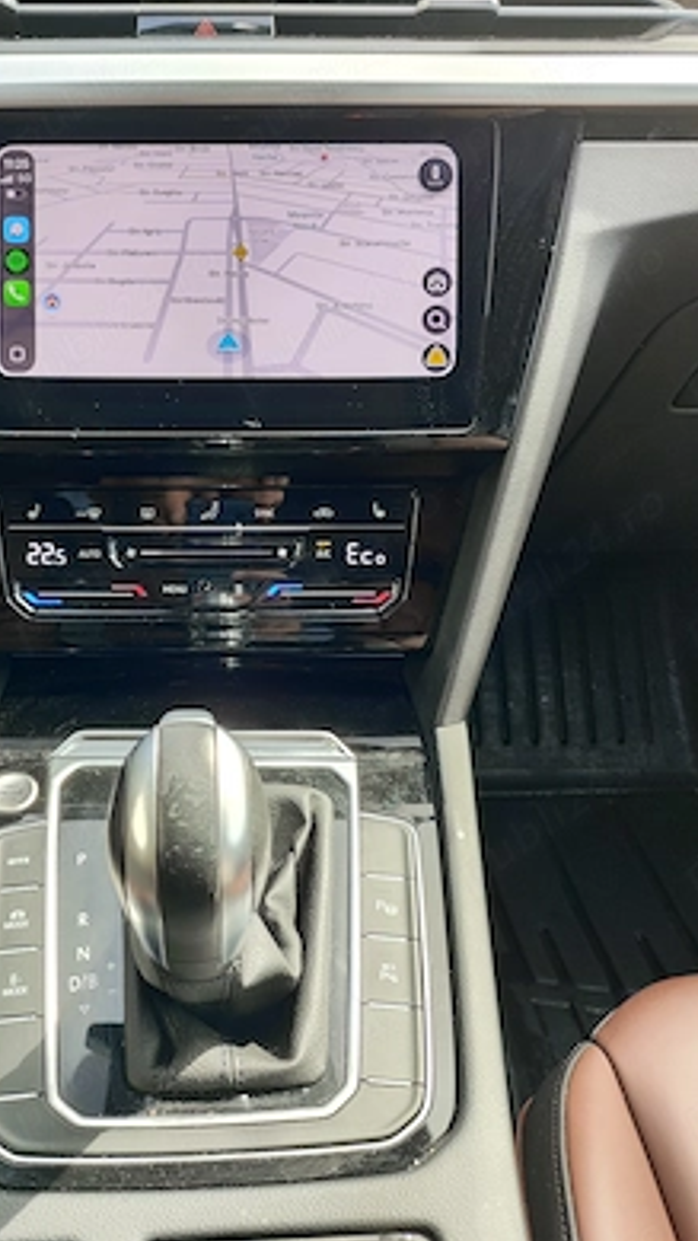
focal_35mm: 28
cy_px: 619
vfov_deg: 67.9
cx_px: 226
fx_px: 921
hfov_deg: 40.9
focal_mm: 4.71
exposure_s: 1/199
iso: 50
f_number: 1.79
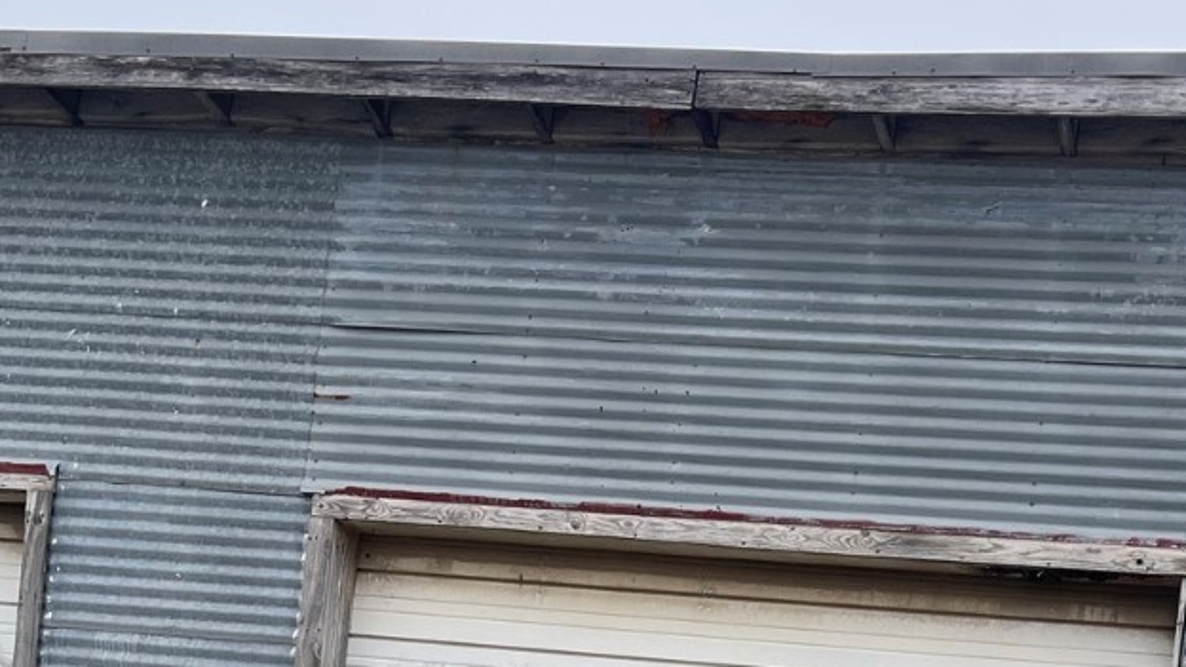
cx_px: 880
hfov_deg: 30.9
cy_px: 1131
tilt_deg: +3.1
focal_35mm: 67
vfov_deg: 15.8
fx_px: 2107
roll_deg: -6.7
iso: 32
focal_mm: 5.1
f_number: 1.6
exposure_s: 1/687
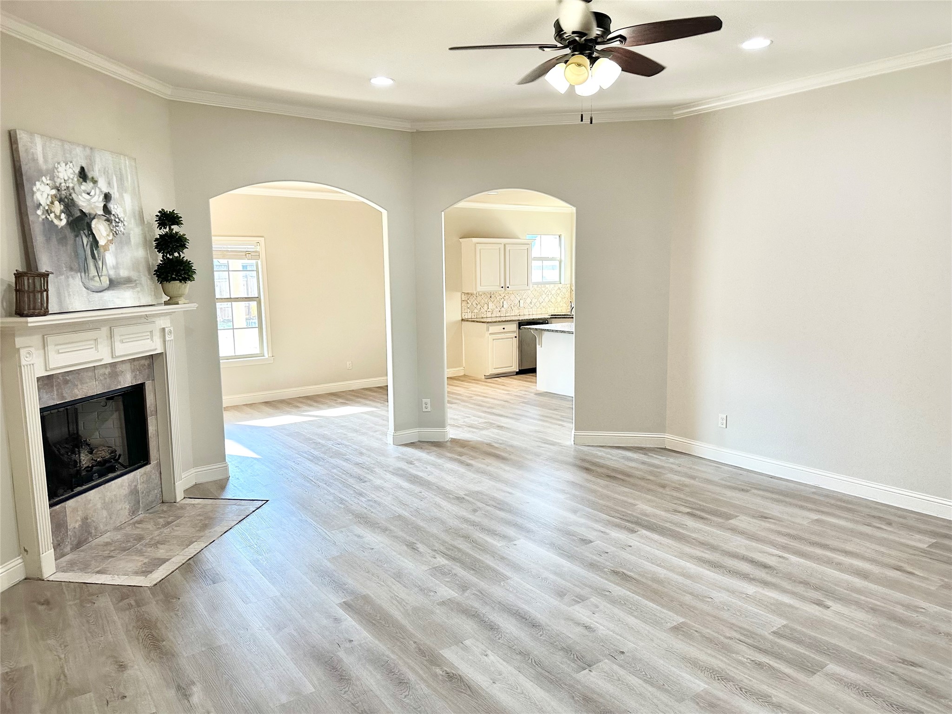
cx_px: 476
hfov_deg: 71.6
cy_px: 357
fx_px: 660
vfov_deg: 56.8
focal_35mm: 24
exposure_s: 1/120
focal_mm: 6.86
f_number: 1.78
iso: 200
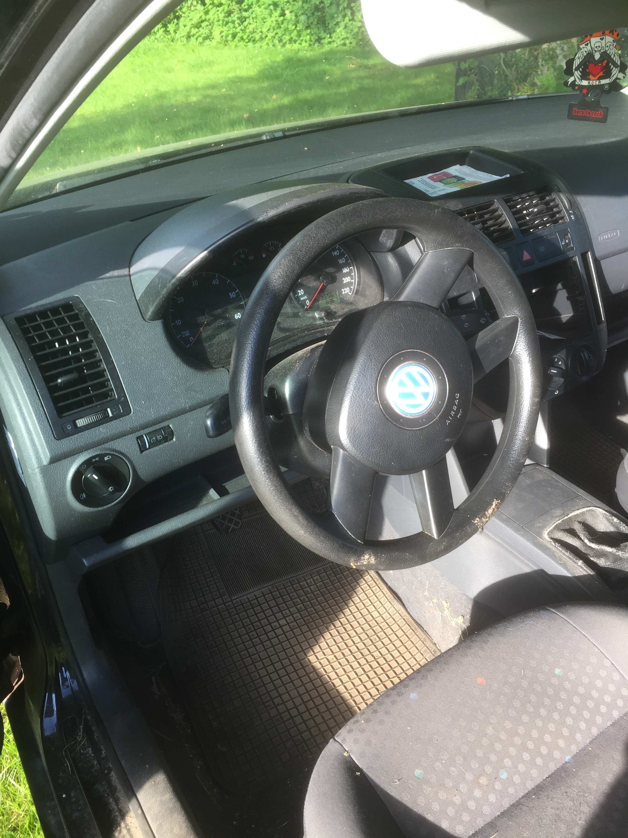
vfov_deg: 61.7
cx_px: 314
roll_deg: +1.3
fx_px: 701
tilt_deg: -32.9
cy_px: 419
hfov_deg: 48.2
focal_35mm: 29
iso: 32
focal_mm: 4.15
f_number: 2.2
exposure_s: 1/108
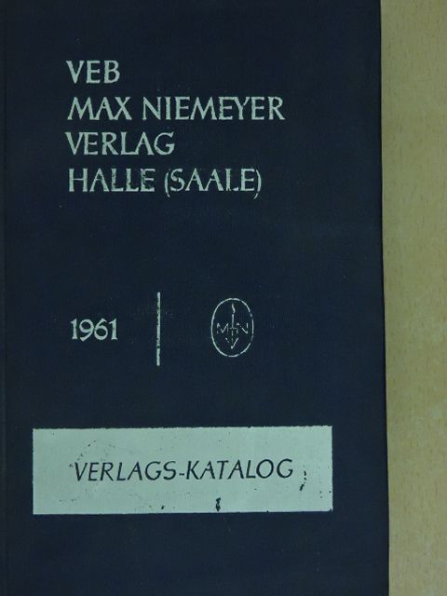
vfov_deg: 34.9
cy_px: 298
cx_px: 224
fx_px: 947
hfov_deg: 26.6
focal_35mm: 55
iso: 1600
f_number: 4
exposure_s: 1/60
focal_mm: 9.9
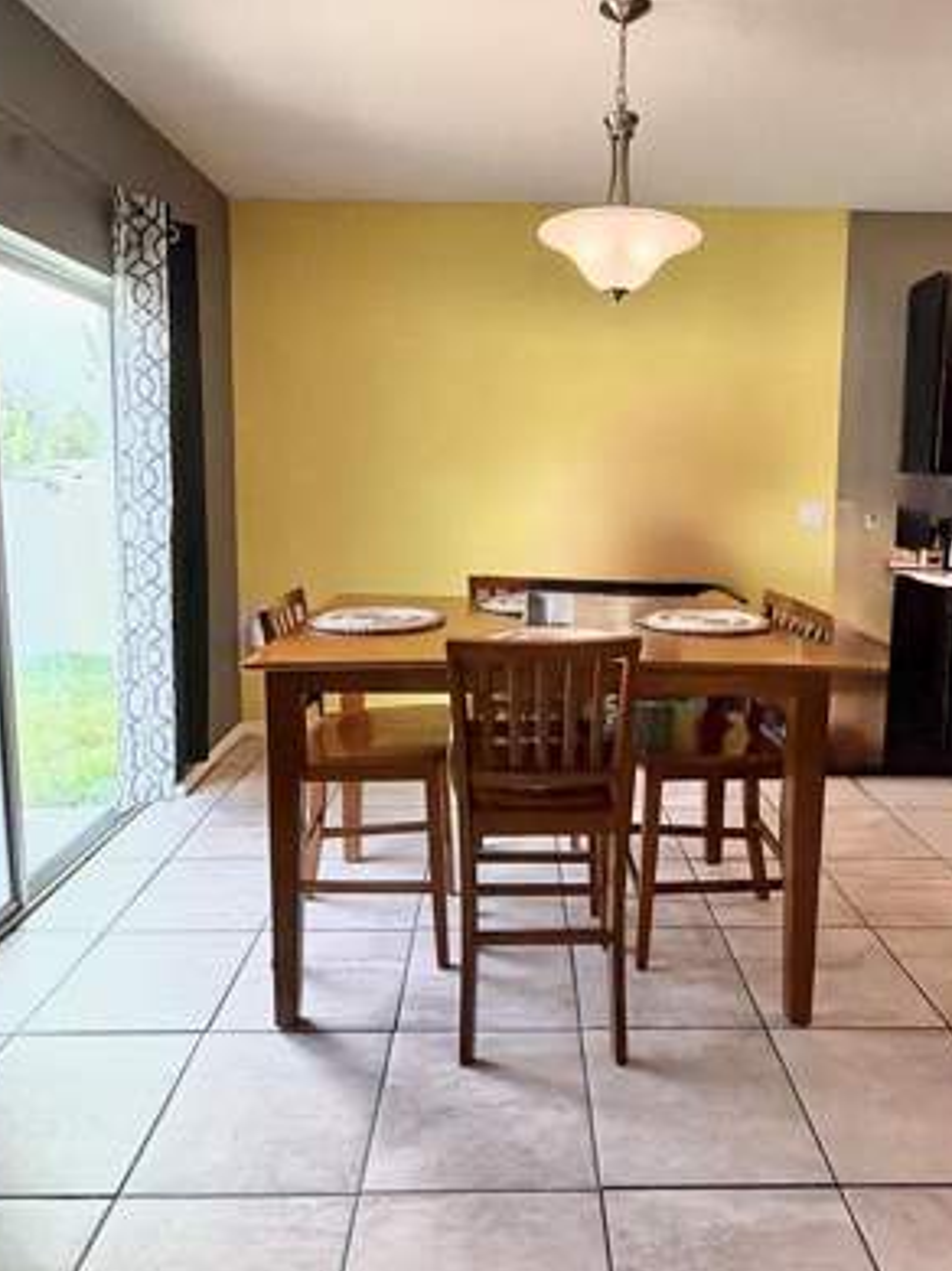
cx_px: 525
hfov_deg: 58.7
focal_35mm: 23
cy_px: 567
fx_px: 844
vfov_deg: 73.7
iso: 500
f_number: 2.2
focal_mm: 2.22
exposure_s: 1/242
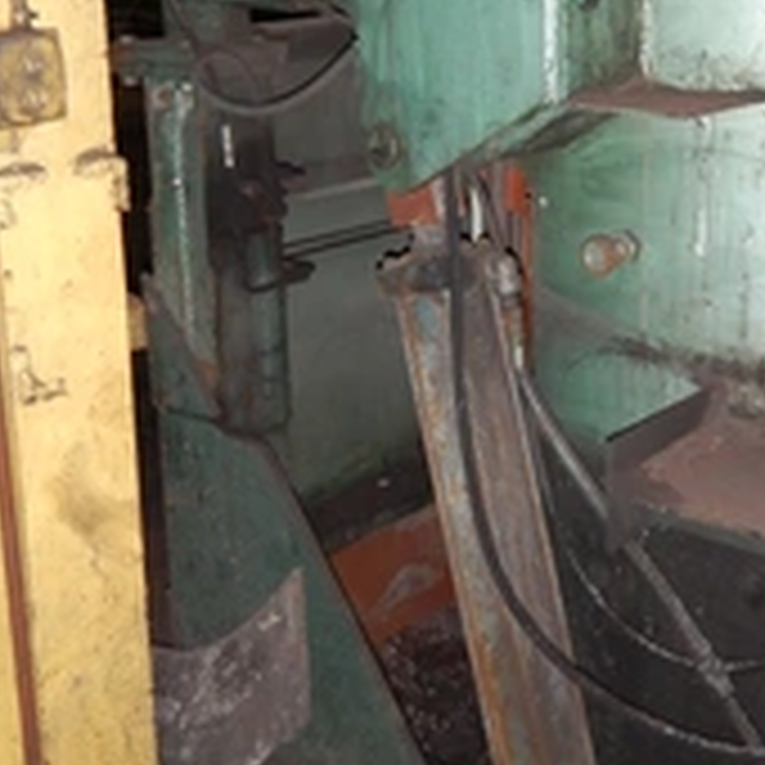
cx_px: 585
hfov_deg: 31.0
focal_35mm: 54
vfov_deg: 31.3
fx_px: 1350
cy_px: 225
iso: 320
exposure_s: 1/30
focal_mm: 4.7
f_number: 2.8
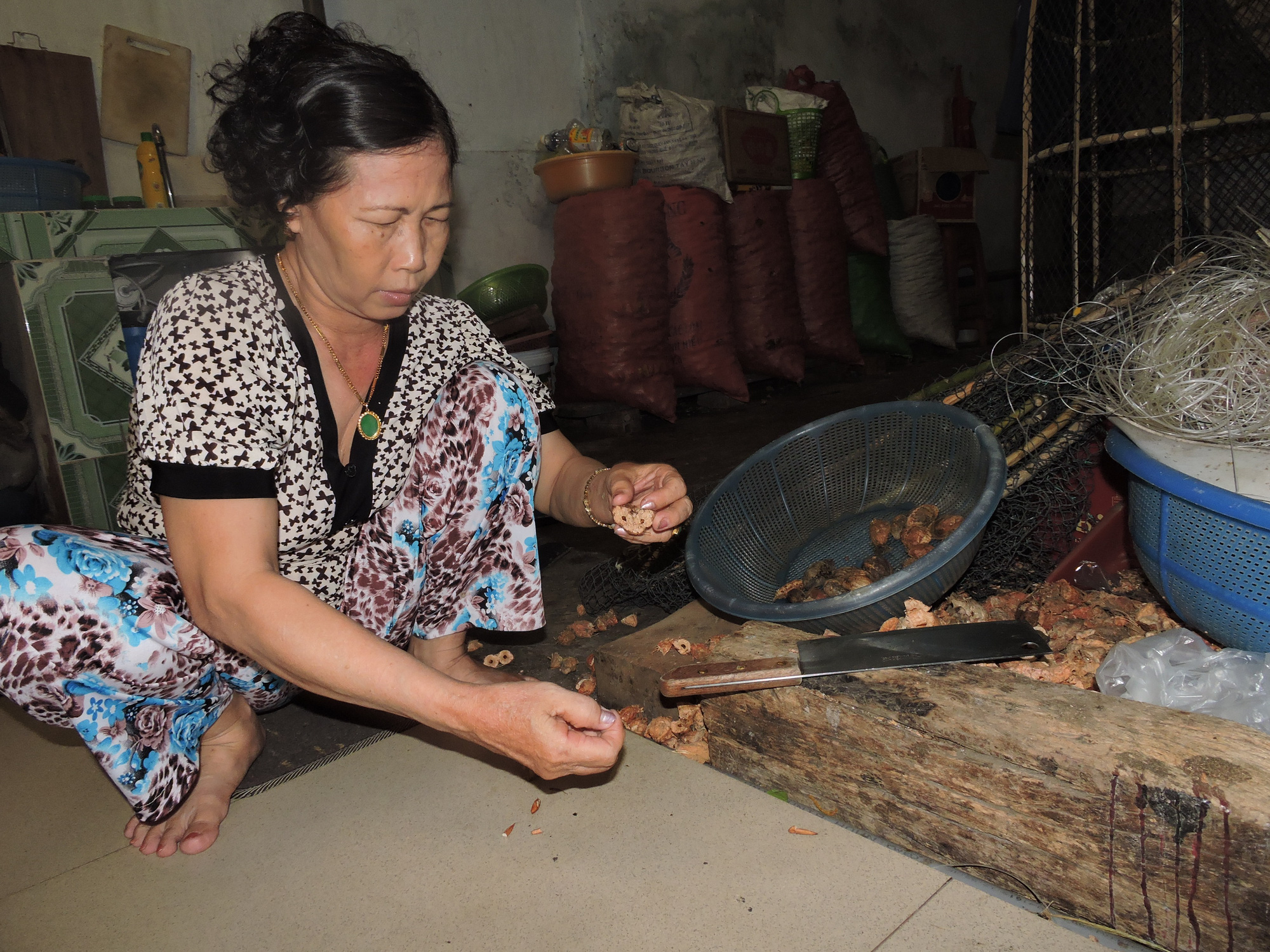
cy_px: 476
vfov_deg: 56.8
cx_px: 635
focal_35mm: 24
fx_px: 881
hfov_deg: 71.6
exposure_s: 1/30
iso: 200
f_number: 3.3
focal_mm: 4.3
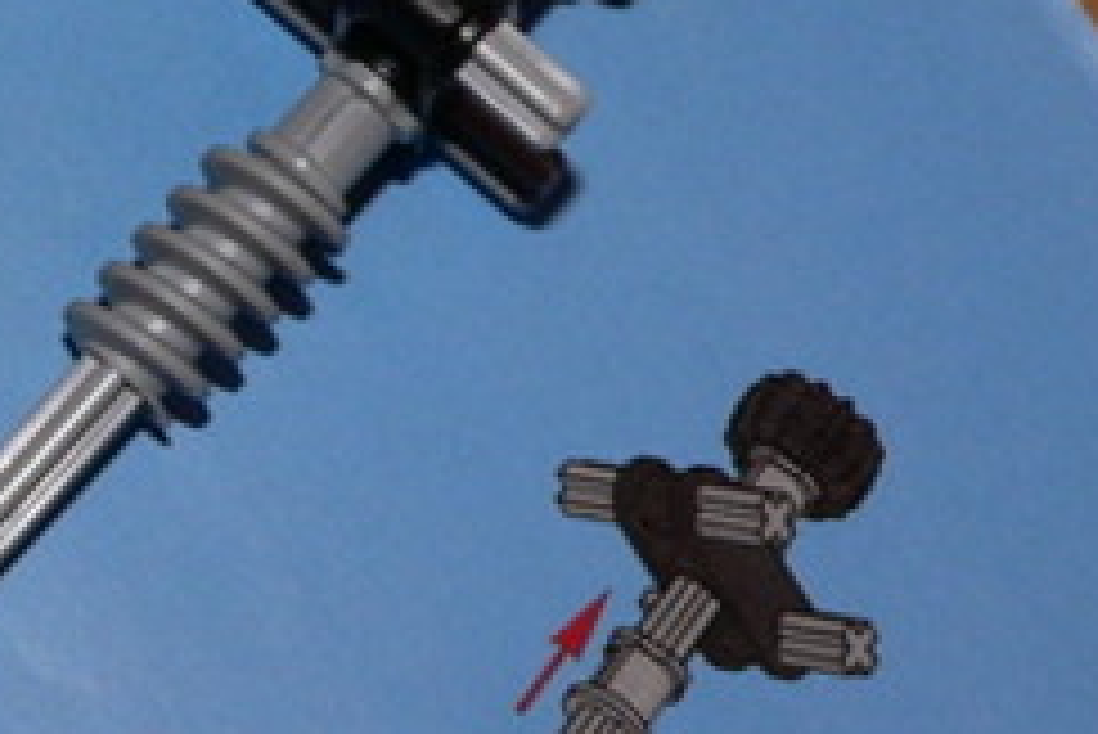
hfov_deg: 14.4
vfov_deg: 9.9
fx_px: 4211
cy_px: 493
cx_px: -166
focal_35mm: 138
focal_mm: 6
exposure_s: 1/60
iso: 100
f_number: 4
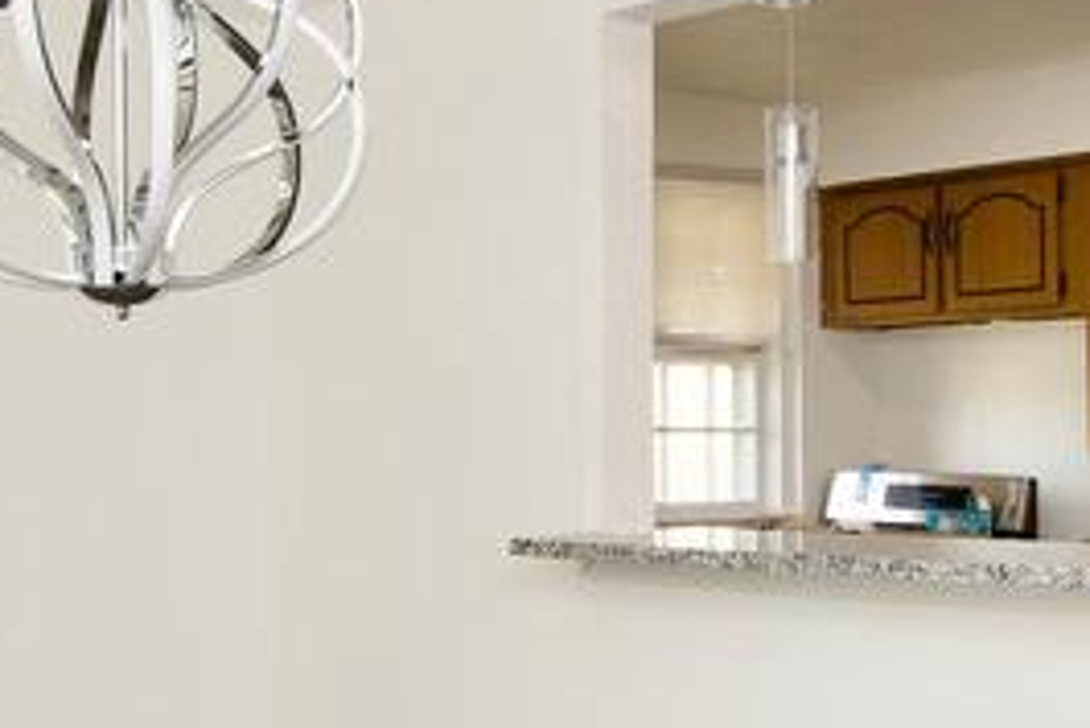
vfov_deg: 23.4
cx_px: 531
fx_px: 1757
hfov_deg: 34.5
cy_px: 356
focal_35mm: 58
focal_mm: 10
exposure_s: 1/20
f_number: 7.1
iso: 320
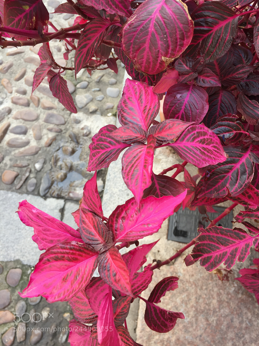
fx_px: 289
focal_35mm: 29
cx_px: 130
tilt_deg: -74.2
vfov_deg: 61.7
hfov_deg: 48.2
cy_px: 173
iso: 50
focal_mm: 4.15
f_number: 2.2
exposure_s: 1/100
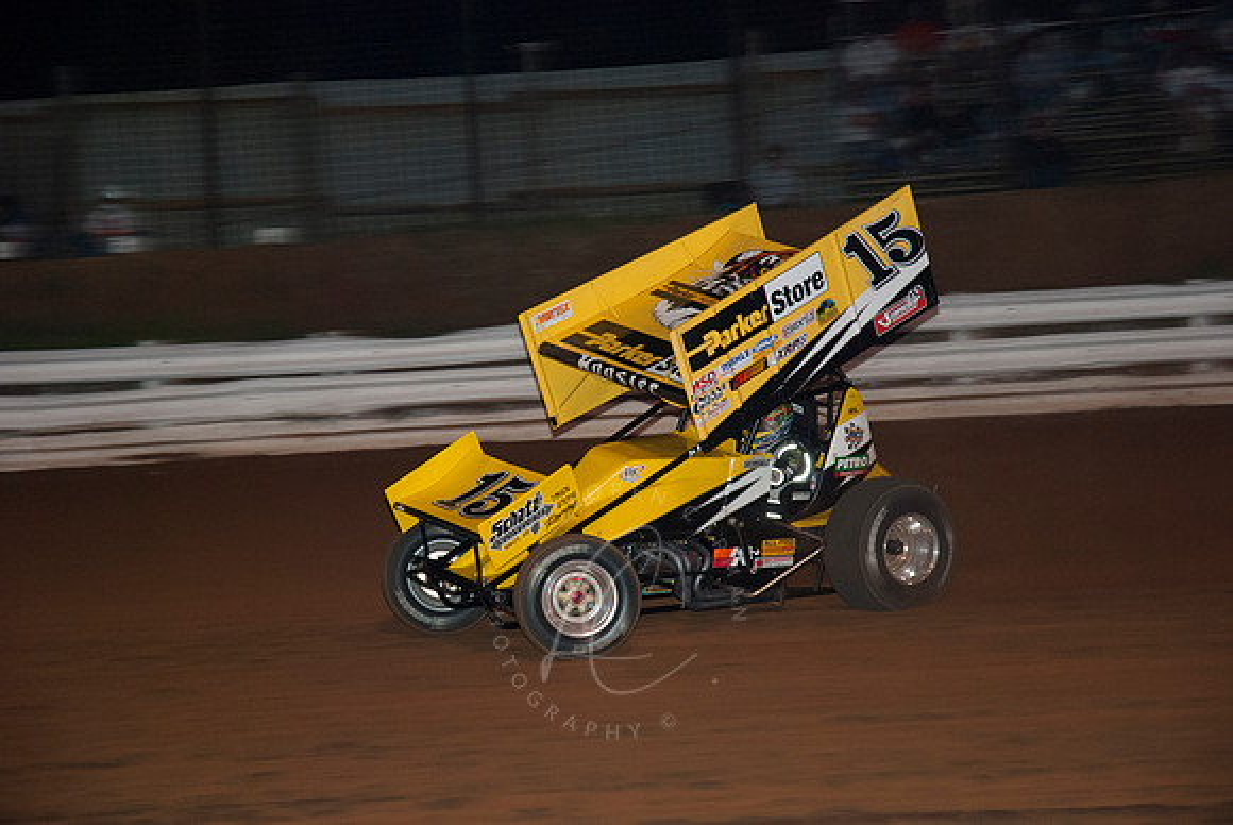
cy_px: 412
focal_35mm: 105
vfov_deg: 13.1
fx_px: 3600
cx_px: 616
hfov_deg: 19.4
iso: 250
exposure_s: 1/160
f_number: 4.5
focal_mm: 70
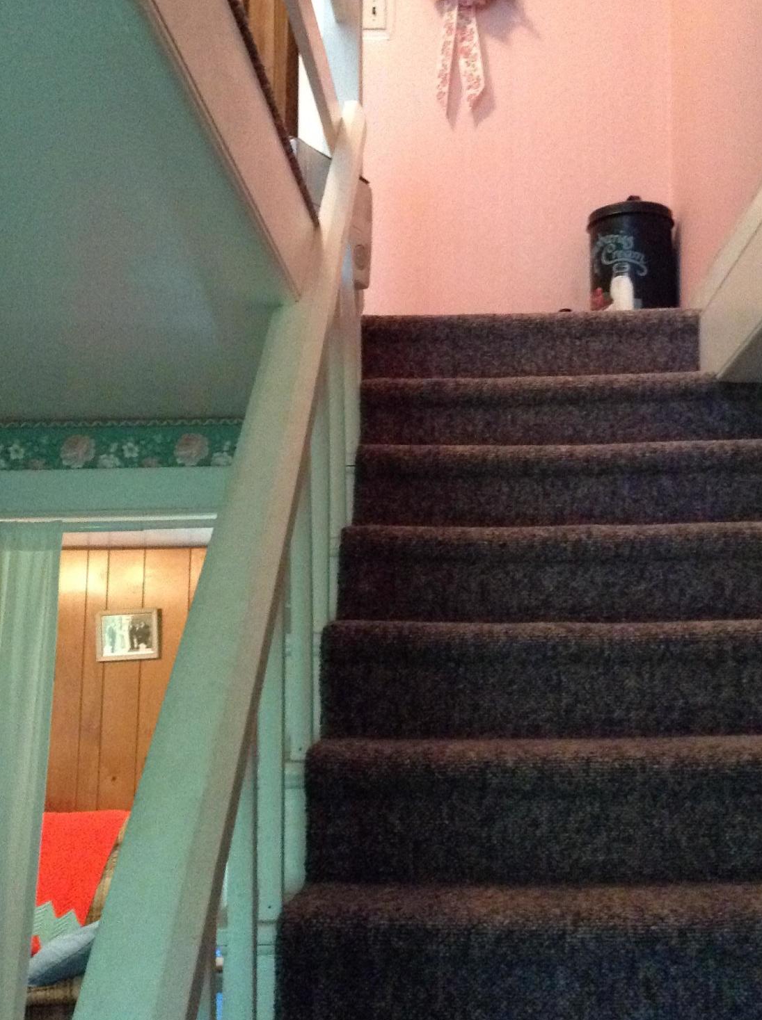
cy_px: 473
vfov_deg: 42.1
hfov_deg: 31.9
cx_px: 486
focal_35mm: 45
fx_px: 1325
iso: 500
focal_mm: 3.3
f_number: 2.4
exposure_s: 1/15
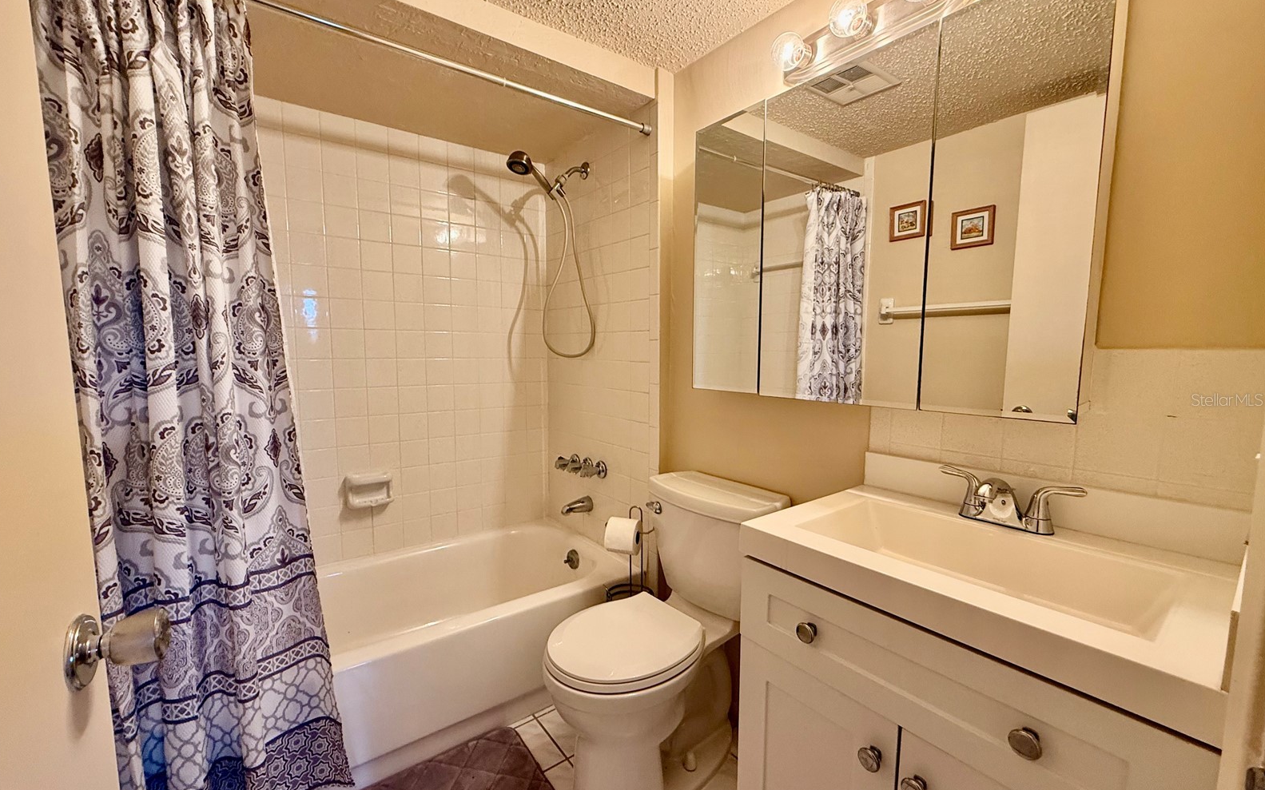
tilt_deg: -5.4
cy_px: 399
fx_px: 517
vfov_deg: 74.8
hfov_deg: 101.5
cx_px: 627
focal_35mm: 15
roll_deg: +0.2
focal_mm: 2.22
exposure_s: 1/60
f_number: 2.2
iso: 200
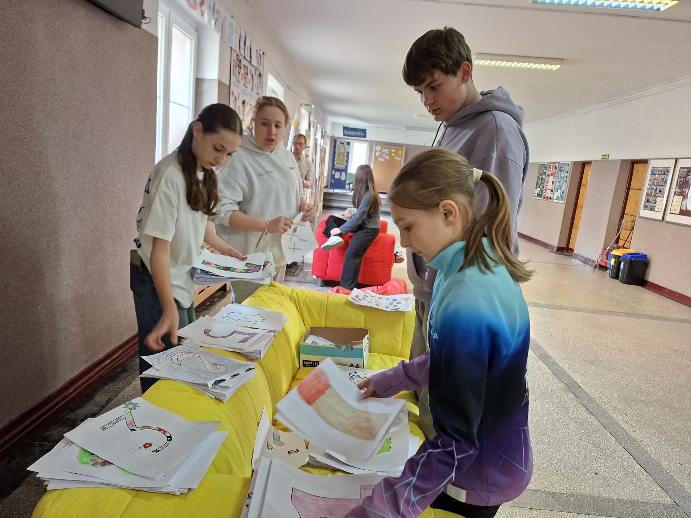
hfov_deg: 73.9
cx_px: 346
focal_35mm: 23
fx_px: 459
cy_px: 259
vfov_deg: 58.9
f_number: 1.8
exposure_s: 1/30
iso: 400
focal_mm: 5.54
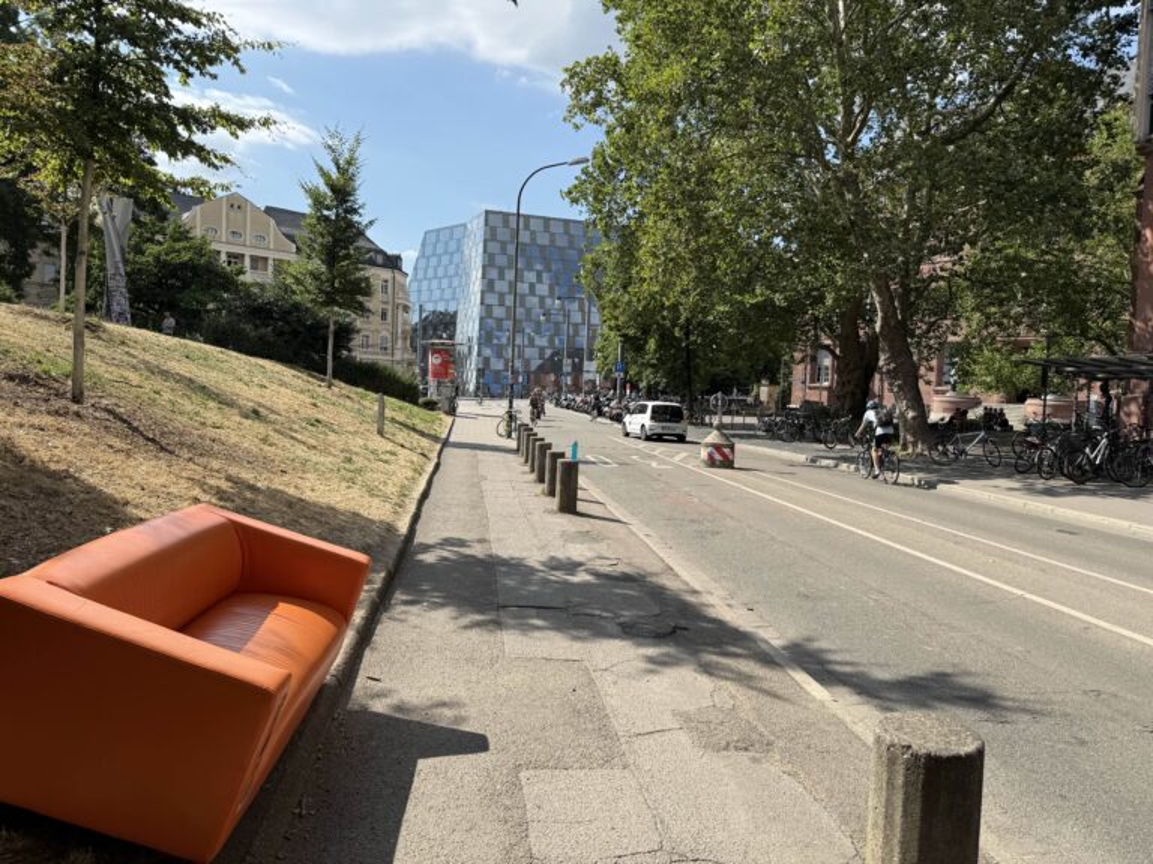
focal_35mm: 24
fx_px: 799
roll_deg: -1.6
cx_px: 576
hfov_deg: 71.6
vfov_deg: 56.8
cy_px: 432
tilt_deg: -0.7
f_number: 1.78
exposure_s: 1/3584
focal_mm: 6.76
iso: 80
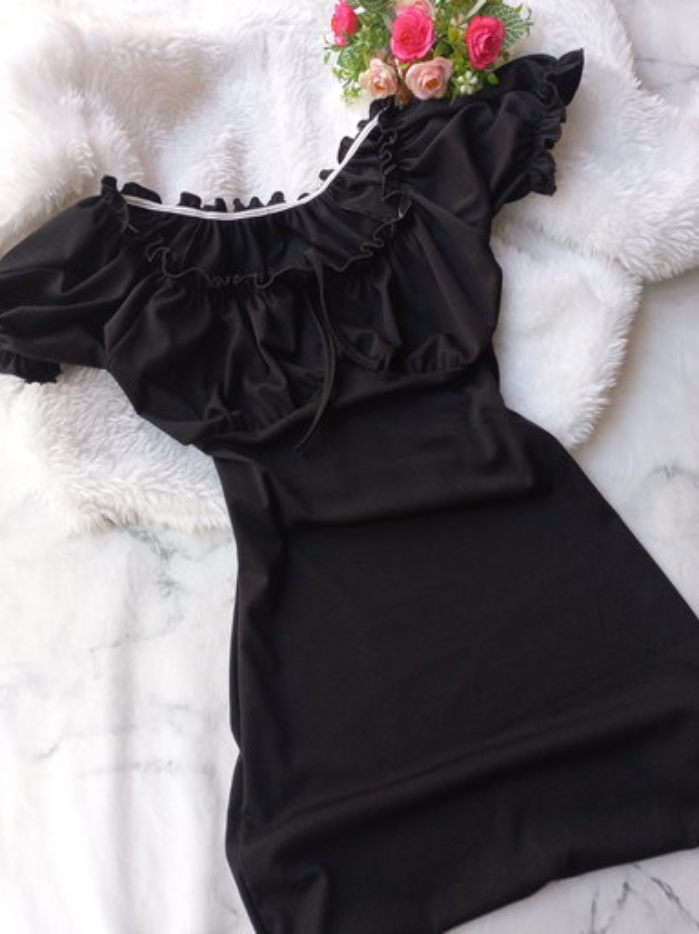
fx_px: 701
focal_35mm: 26
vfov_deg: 67.3
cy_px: 472
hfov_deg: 53.0
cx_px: 353
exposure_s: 1/198
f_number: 1.8
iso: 200
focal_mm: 4.6
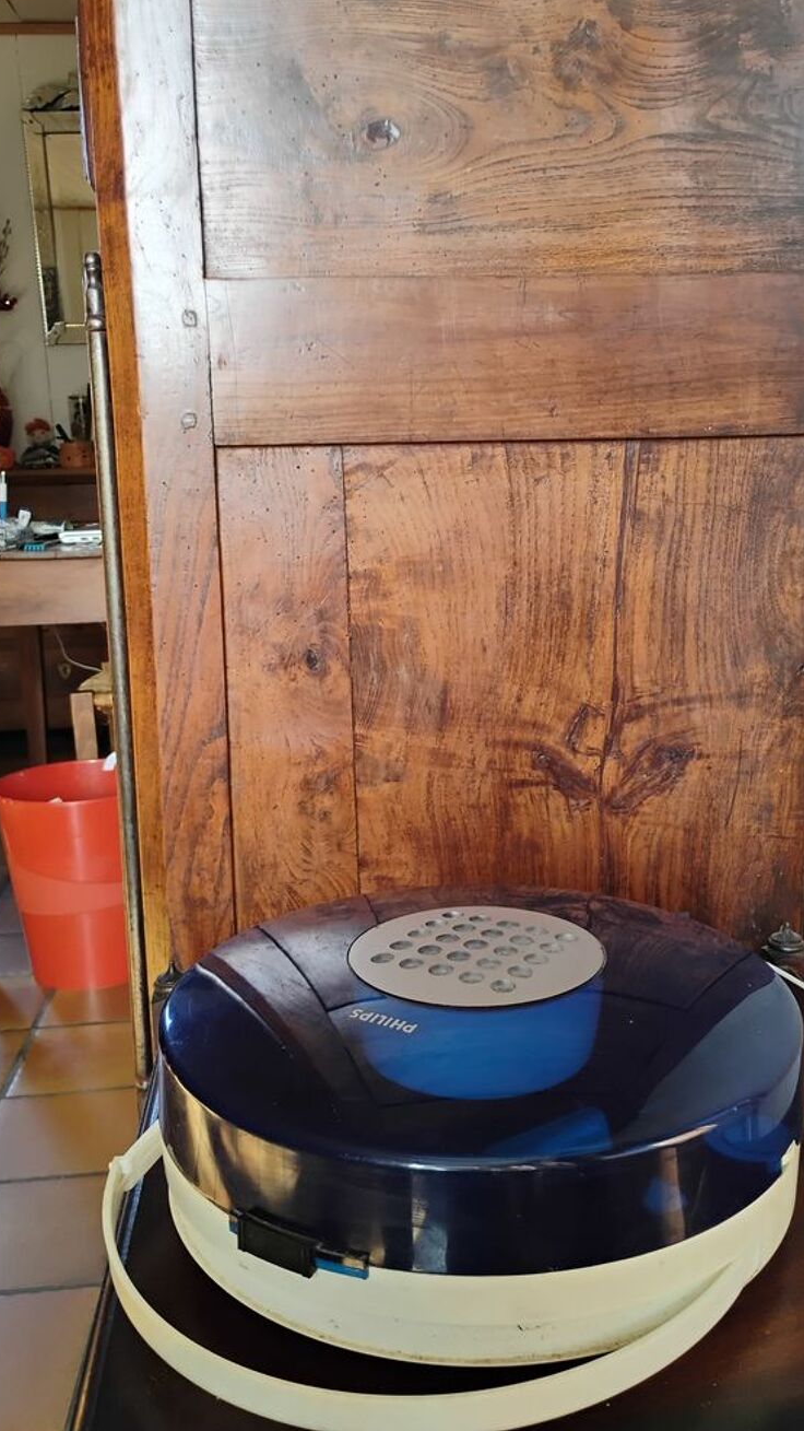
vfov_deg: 62.6
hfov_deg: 37.8
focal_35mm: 31
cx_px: 425
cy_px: 706
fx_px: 1175
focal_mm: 4.26
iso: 356
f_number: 1.8
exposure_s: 1/50
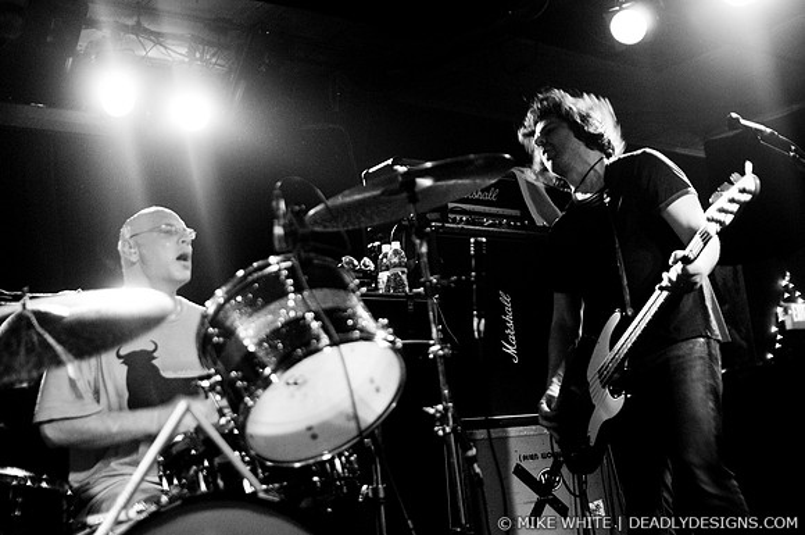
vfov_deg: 29.8
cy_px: 268
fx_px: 1005
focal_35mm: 45
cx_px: 402
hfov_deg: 43.7
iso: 1000
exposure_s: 1/50
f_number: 1.4
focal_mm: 30
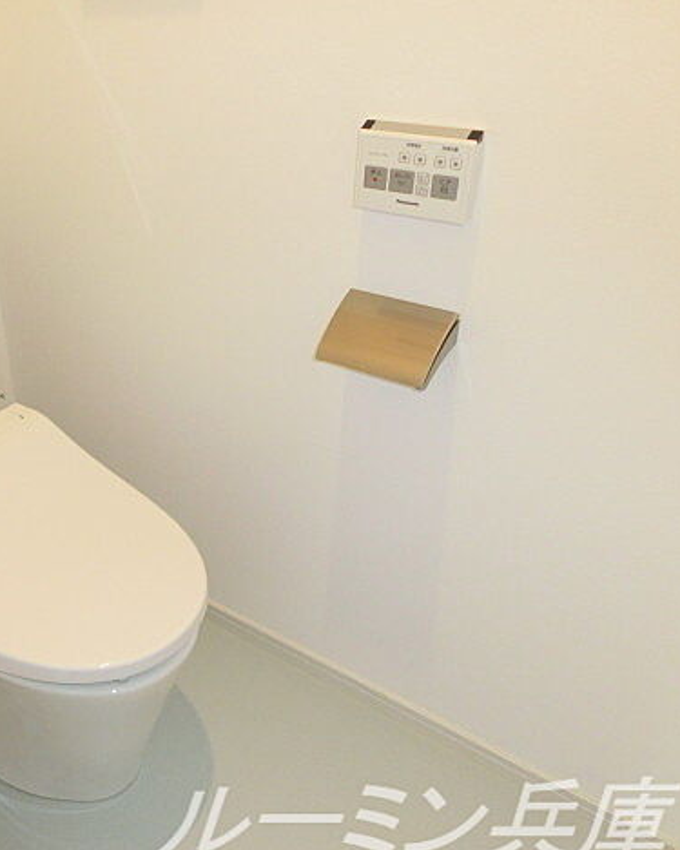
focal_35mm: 32
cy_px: 431
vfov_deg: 55.7
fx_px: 805
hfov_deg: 43.0
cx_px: 109
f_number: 3
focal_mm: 4.24
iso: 400
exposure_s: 1/60
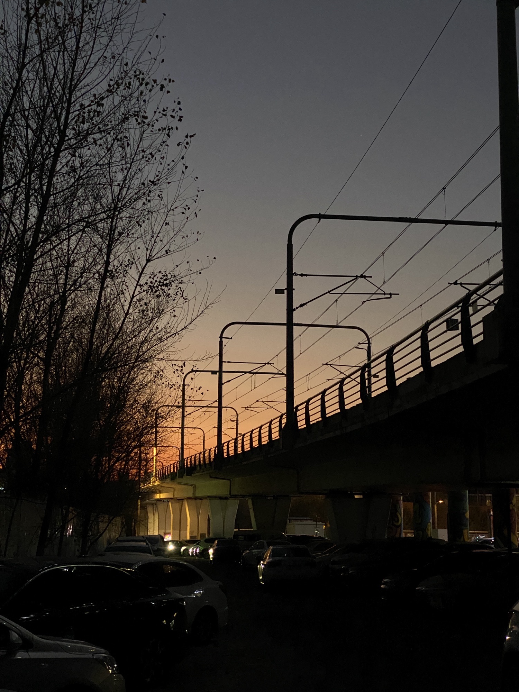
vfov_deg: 36.8
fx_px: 1040
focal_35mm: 52
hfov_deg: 28.0
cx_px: 260
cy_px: 346
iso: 500
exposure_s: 1/60
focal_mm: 6
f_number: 2
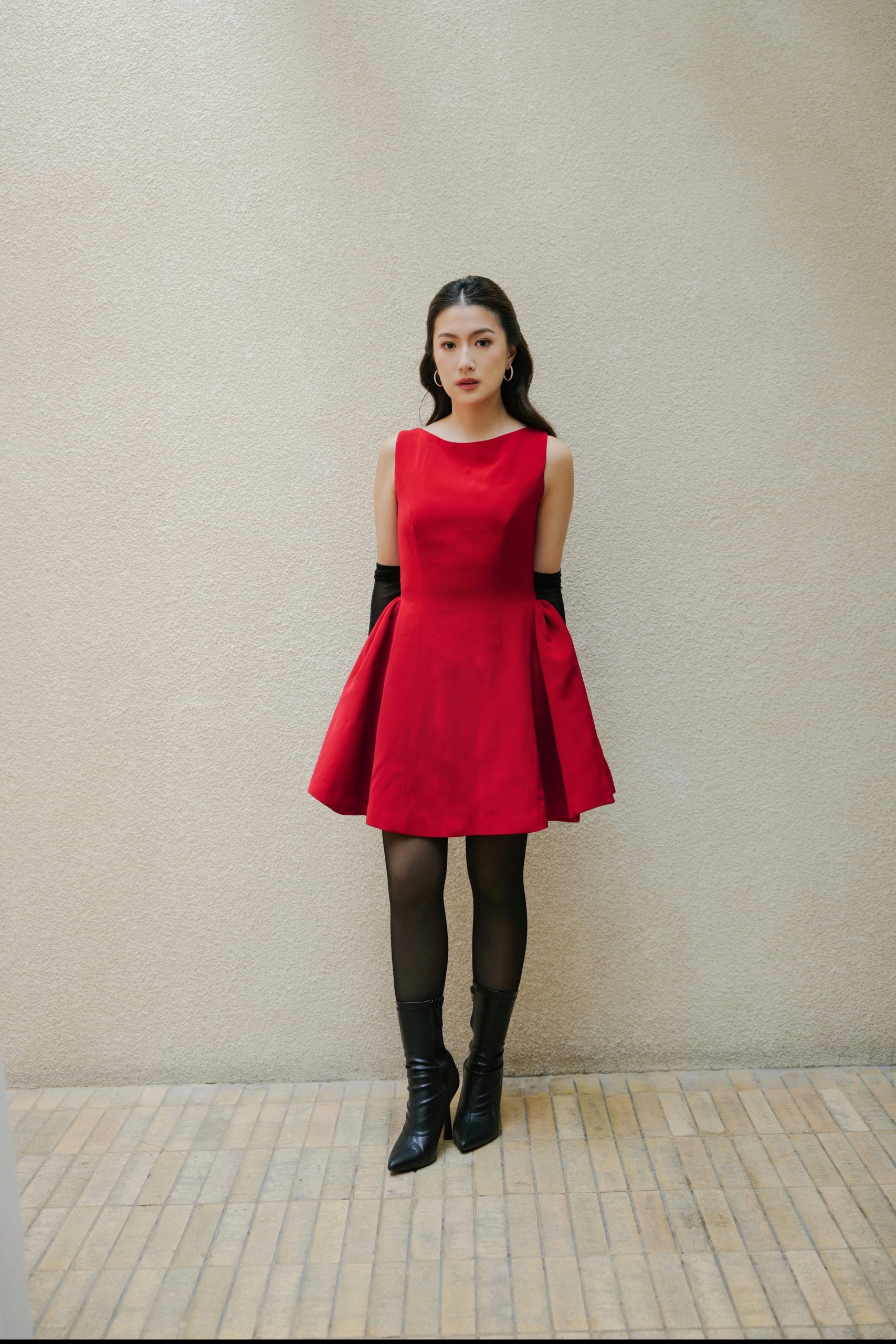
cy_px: 672
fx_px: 1568
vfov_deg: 46.4
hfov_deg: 31.9
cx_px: 448
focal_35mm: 42
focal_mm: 42
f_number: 2.8
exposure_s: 1/125
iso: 800
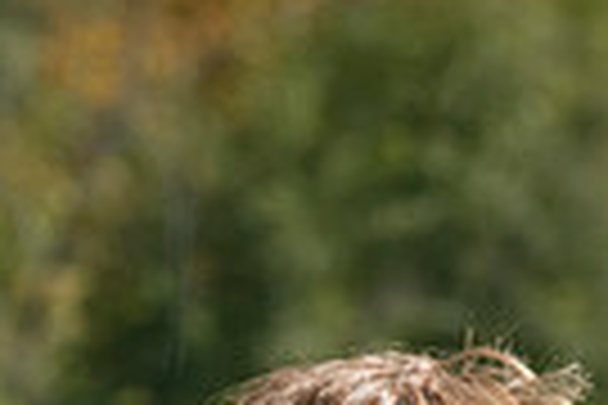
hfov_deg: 3.5
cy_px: 853
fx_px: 9812
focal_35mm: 581
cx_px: -81
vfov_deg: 2.4
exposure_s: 1/1250
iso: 800
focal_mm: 135
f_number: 8
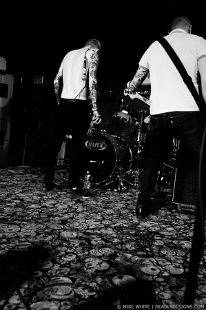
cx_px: 103
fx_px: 258
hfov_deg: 43.5
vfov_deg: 62.0
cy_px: 155
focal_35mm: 30
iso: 1000
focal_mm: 20
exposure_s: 1/60
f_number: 3.5
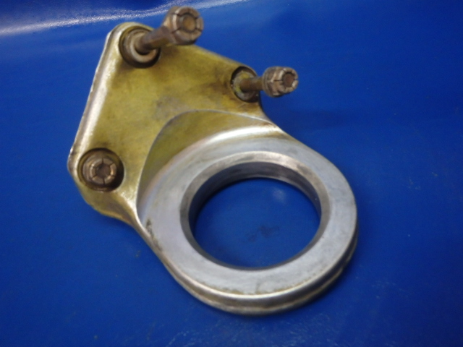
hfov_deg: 63.4
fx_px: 375
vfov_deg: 49.7
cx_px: 232
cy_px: 174
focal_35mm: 28
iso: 640
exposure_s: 1/30
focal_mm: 5
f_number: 3.9
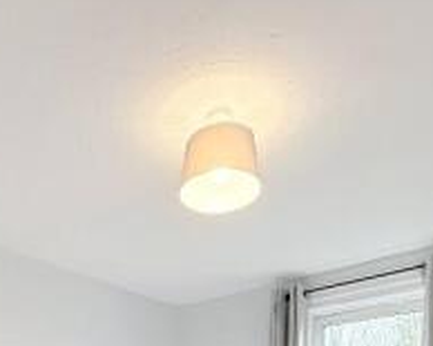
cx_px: 117
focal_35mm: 41
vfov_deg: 28.9
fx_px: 525
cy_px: 461
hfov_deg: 43.6
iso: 400
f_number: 2.2
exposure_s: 1/100
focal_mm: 2.22
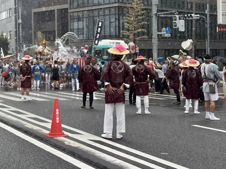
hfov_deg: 27.0
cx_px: 87
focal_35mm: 72
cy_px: 58
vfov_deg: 20.4
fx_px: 470
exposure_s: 1/185
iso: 32
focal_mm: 5.96
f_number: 1.6
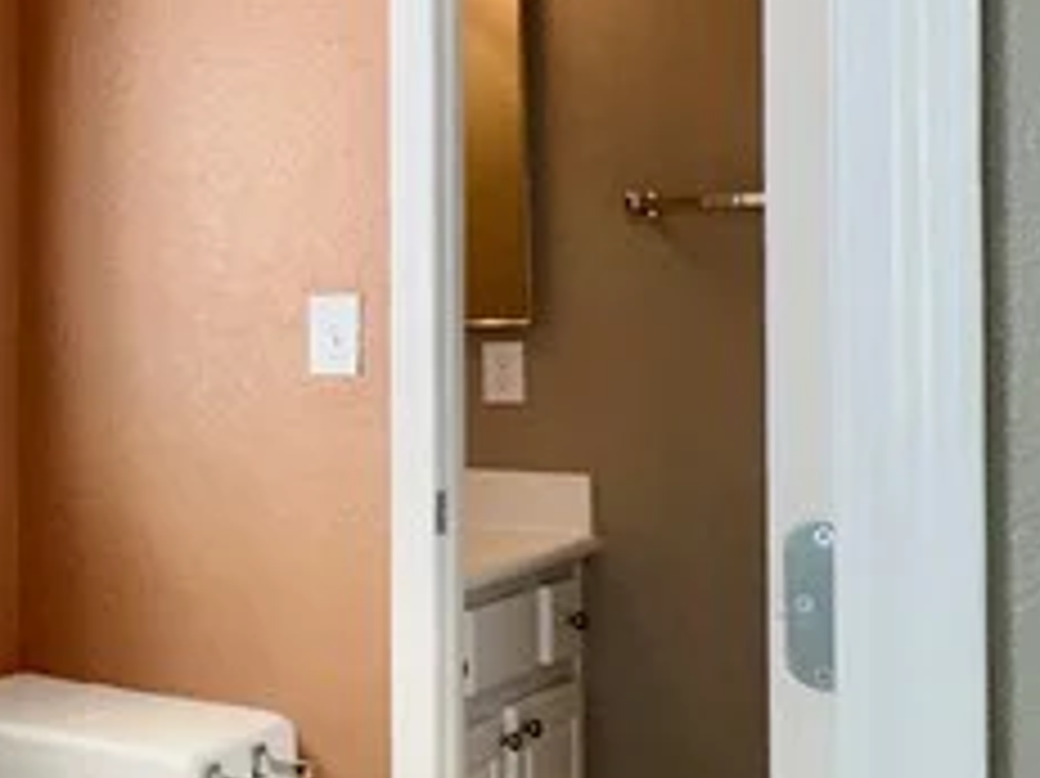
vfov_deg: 23.6
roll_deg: +0.2
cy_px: 286
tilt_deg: +0.8
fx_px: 1862
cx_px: -455
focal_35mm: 62
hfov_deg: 25.0
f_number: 2.2
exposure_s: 1/120
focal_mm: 2.22
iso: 80
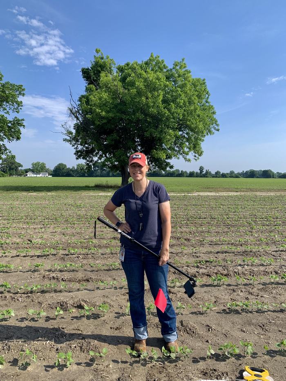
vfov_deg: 67.3
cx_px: 143
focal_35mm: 26
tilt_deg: -0.9
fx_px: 286
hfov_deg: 53.1
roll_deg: -0.6
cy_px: 190
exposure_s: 1/1953
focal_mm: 4.25
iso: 25
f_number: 1.8
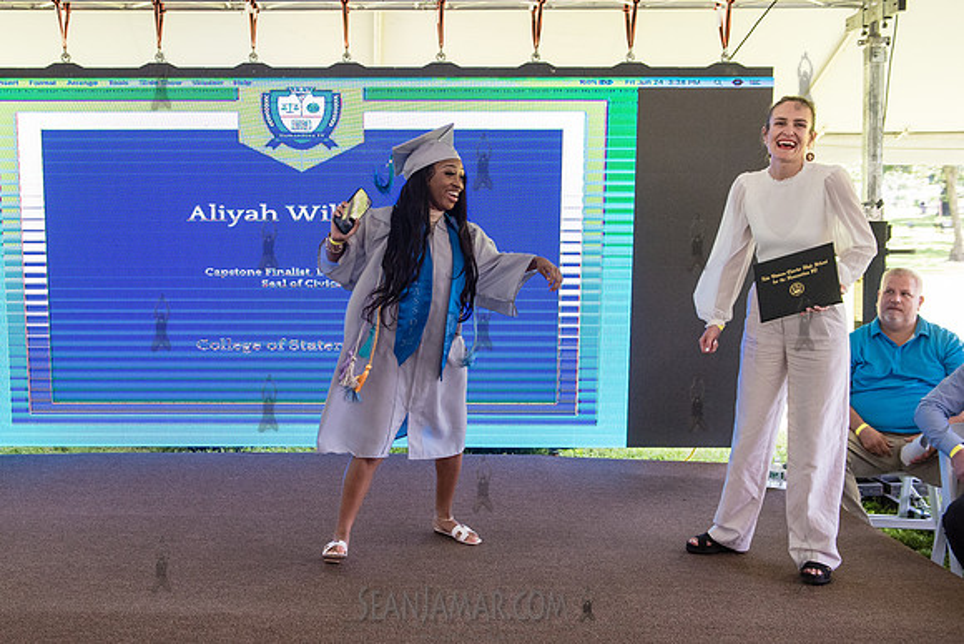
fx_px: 1091
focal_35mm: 41
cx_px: 354
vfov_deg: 32.8
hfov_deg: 47.2
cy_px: 327
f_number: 4
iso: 2500
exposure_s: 1/800
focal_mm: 32
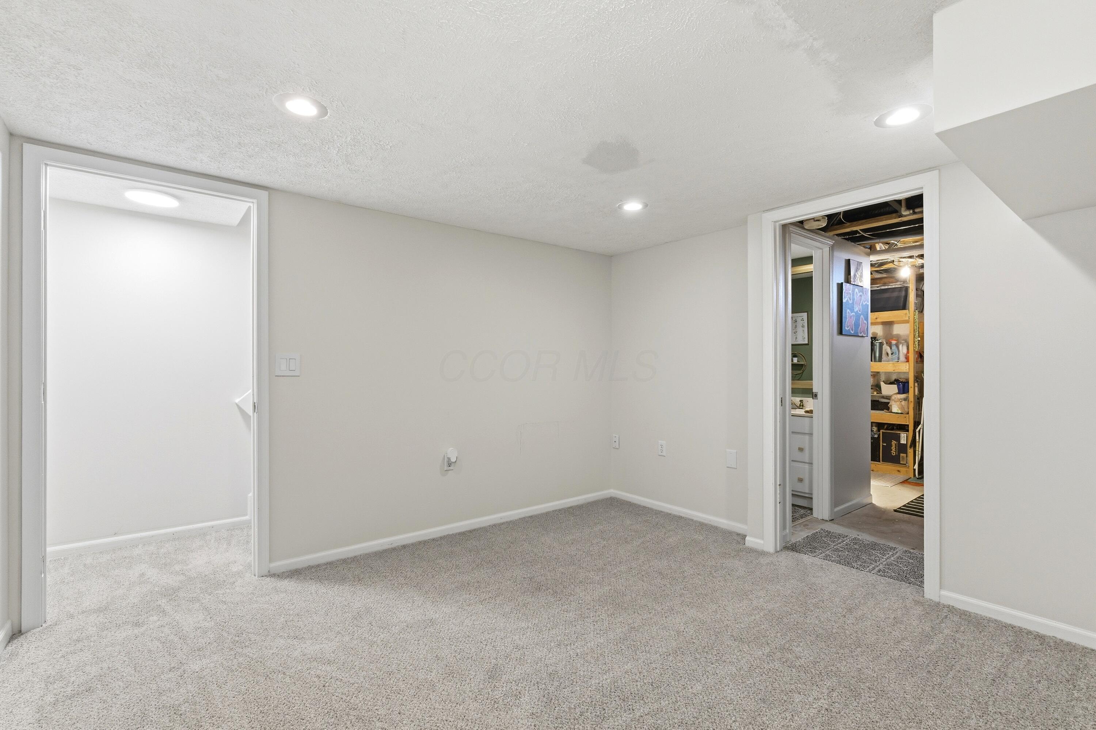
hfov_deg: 96.7
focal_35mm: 16
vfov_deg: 73.7
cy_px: 365
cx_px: 548
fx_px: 487
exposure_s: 1/10
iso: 400
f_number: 10
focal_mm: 16
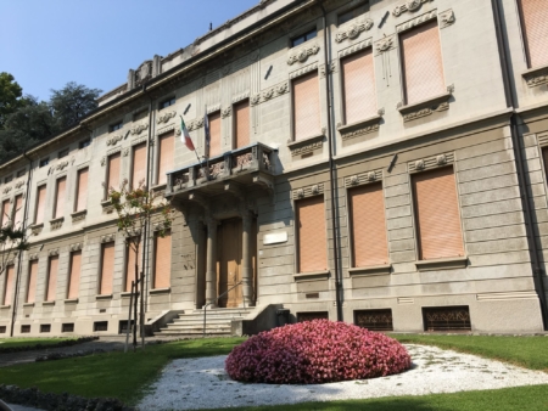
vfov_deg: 48.3
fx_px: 459
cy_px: 206
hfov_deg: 61.6
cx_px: 274
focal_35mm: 29
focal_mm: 4.15
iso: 25
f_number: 2.2
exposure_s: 1/1709
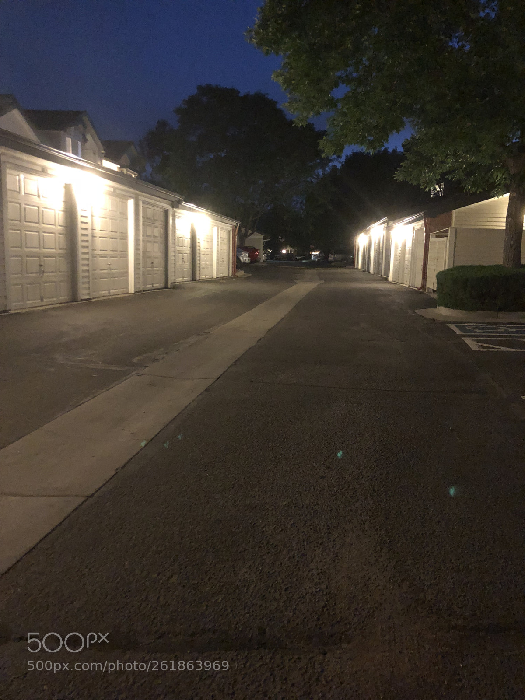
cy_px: 350
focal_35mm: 28
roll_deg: -0.8
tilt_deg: -8.2
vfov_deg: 63.4
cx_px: 262
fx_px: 566
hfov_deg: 49.7
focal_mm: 3.99
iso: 800
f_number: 1.8
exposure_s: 1/4
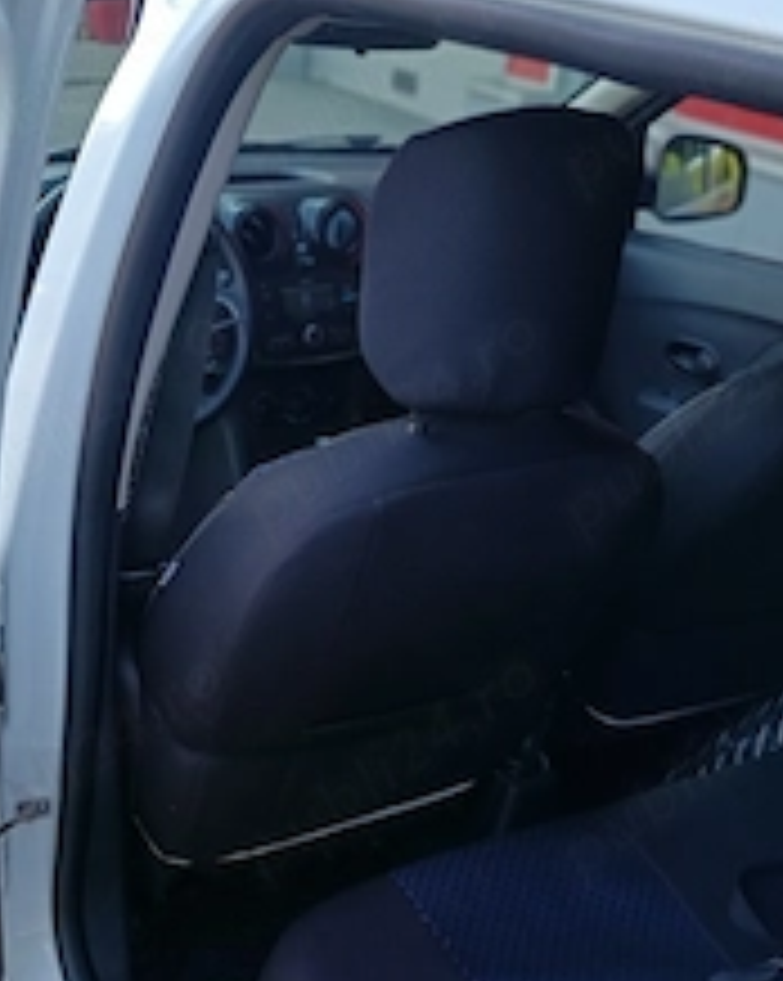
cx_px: 234
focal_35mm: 43
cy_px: 842
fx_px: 1247
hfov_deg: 34.4
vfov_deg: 40.4
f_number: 4
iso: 322
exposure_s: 1/100
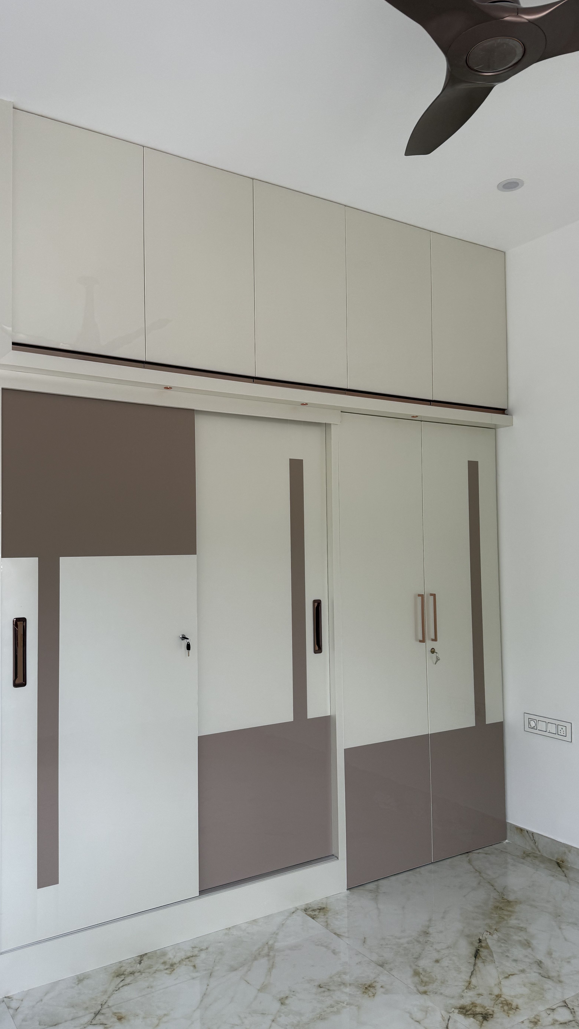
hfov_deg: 42.9
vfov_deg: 69.8
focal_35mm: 27
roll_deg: -0.5
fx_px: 737
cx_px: 279
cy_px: 528
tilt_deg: +3.0
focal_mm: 6.76
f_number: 1.78
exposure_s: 1/121
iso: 125
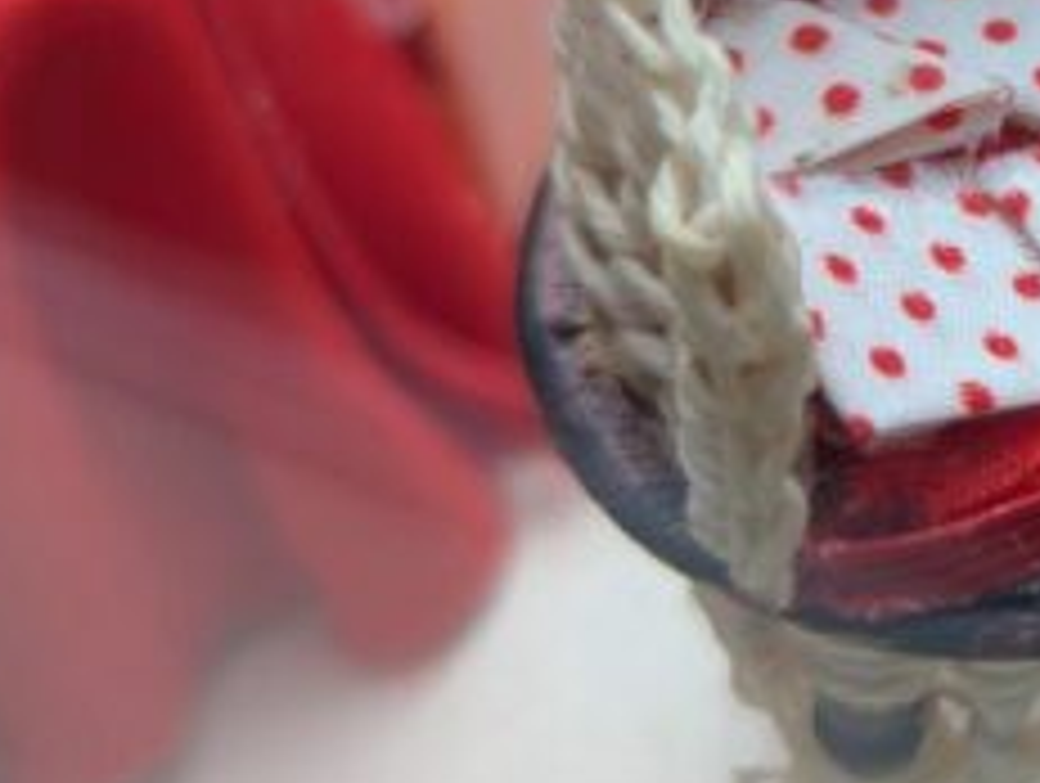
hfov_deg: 21.5
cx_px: 1306
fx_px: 2498
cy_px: 151
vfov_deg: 17.7
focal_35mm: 83
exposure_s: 1/120
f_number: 1.85
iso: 68
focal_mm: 6.81
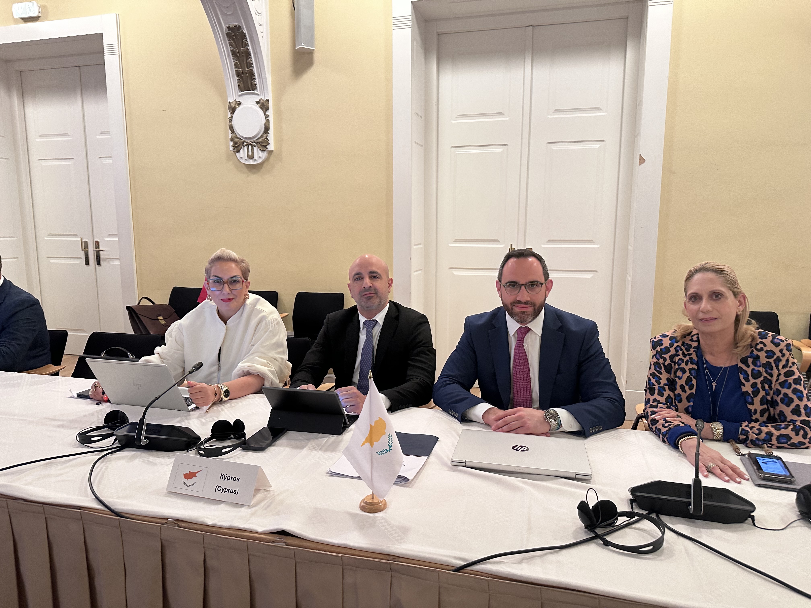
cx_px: 406
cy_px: 304
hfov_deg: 71.6
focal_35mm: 24
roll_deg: +0.1
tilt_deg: -7.4
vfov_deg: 56.8
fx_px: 562
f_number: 1.78
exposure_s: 1/50
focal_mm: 6.86
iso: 200
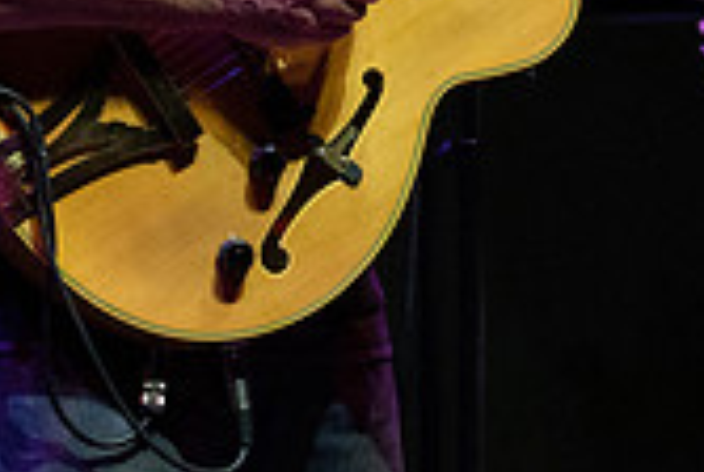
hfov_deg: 1.3
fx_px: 32265
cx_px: 407
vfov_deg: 0.8
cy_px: -291
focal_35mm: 1647
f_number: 7.1
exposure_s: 1/320
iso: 3200
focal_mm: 400
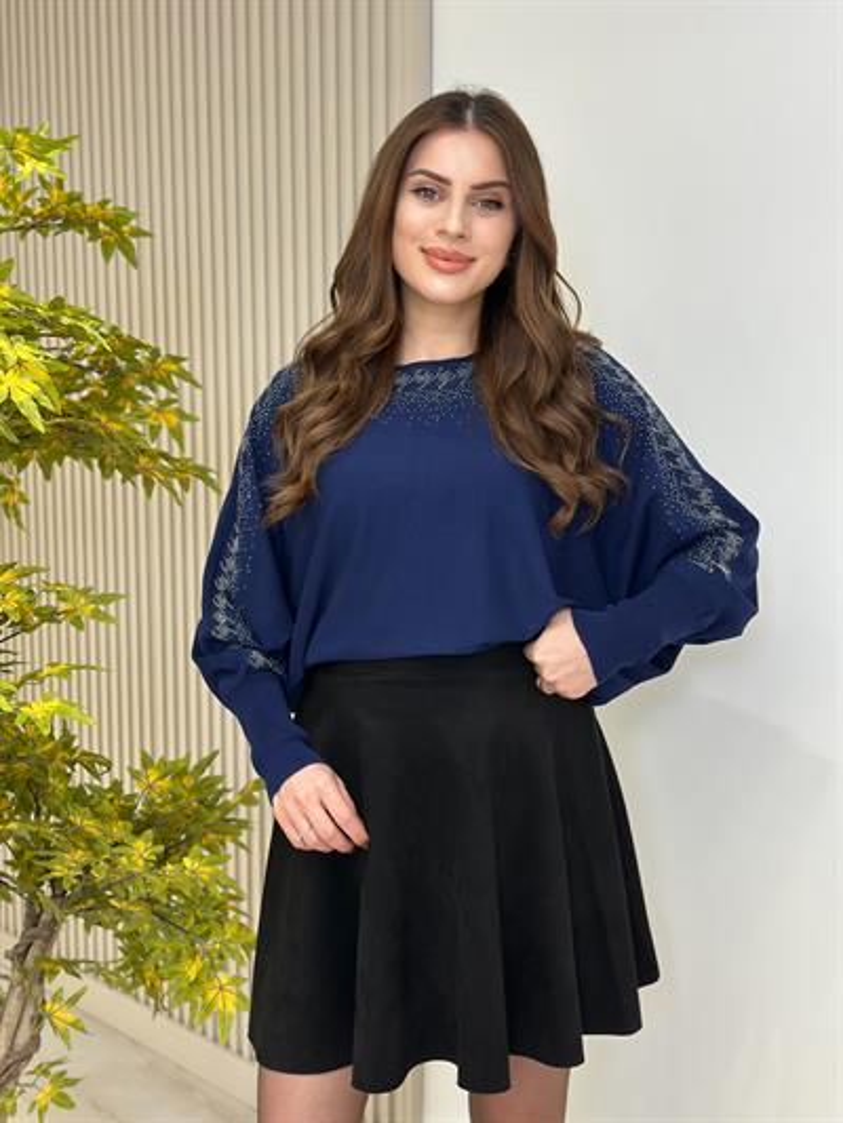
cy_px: 562
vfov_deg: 39.6
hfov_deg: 30.3
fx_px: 1558
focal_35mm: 48
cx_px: 422
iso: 80
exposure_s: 1/100
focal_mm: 6.86
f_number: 1.78
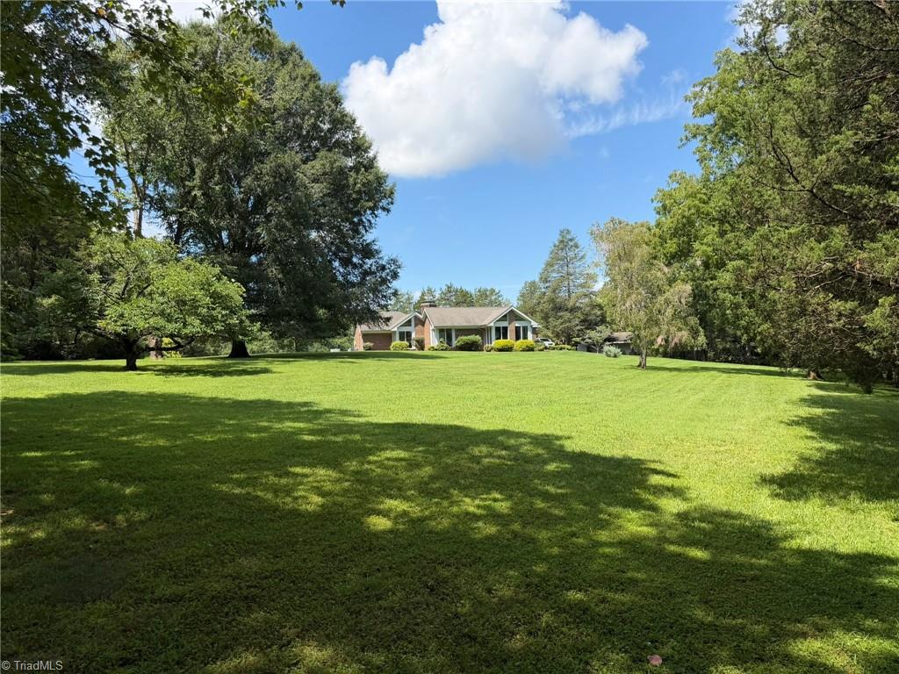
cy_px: 337
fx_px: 623
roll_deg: +2.4
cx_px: 450
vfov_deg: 56.8
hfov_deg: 71.6
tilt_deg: +1.6
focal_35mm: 24
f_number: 1.78
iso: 80
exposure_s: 1/2907
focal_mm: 6.76
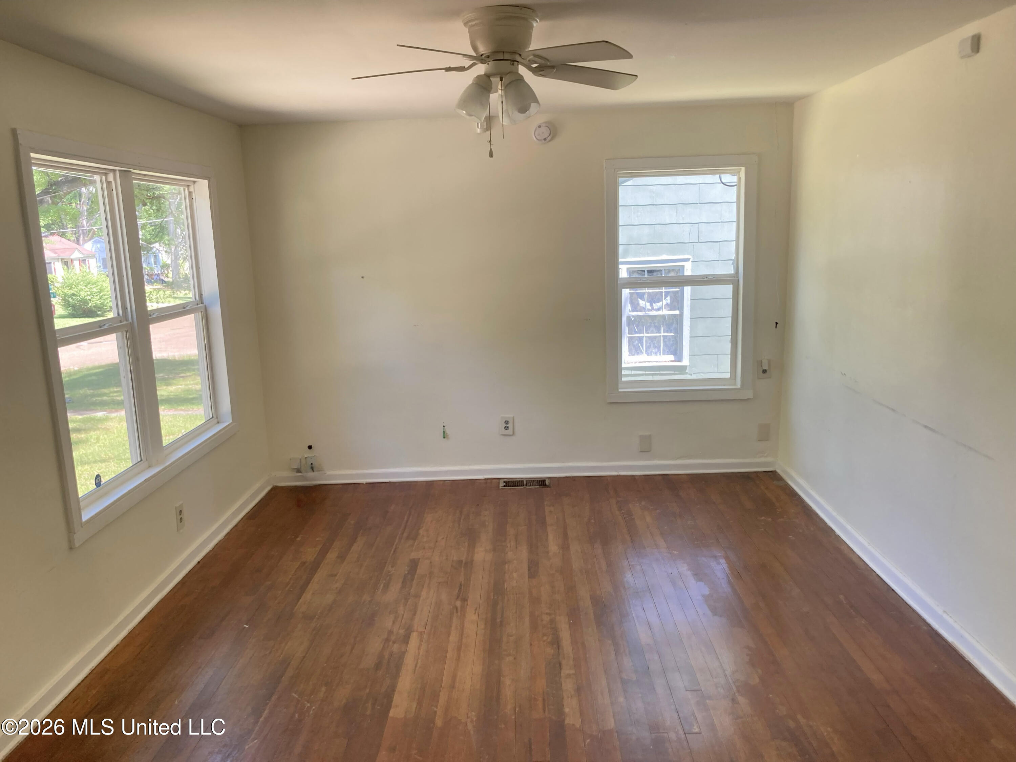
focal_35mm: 28
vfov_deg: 49.7
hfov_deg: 63.4
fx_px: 822
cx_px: 508
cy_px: 381
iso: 50
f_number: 1.8
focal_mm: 3.99
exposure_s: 1/121
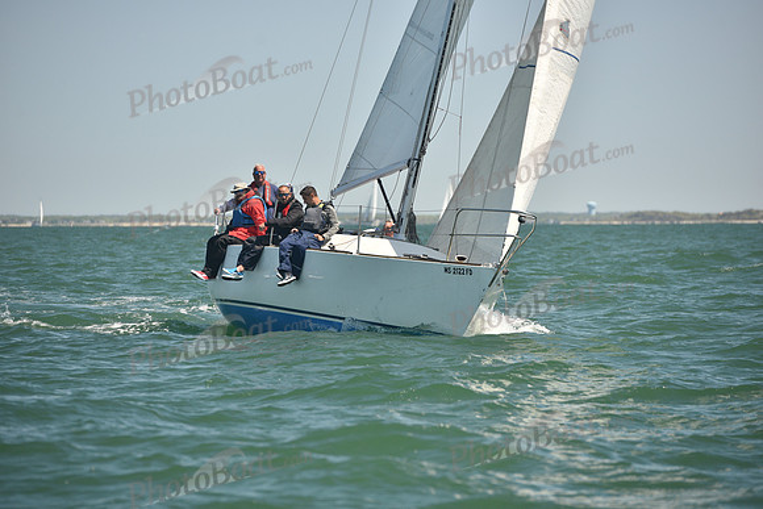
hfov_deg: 10.3
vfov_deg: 6.9
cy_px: 254
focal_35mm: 200
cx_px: 382
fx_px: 4240
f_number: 4.5
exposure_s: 1/800
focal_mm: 200
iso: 250
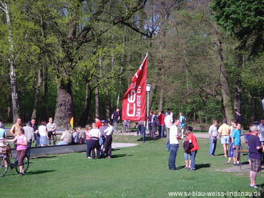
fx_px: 725
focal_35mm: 95
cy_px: 99
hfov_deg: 20.7
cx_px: 132
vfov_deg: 15.6
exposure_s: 1/350
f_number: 4.4
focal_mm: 16
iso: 80
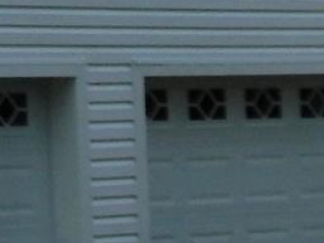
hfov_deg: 6.6
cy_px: -84
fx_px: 2613
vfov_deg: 5.3
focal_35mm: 279
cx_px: -574
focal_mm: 6.1
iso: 125
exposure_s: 1/1500
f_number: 3.3
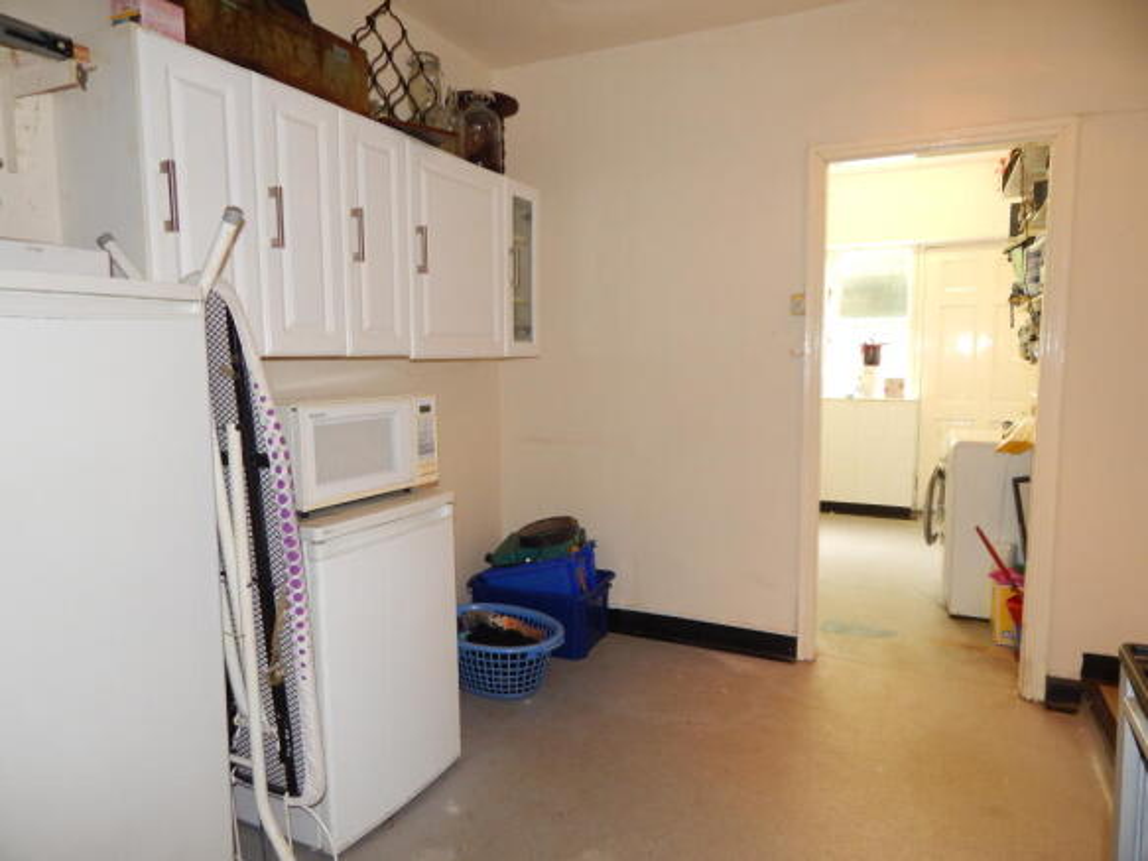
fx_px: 763
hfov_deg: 73.9
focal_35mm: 23
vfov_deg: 58.9
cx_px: 574
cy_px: 430
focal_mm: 4
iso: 200
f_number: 3
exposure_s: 1/30
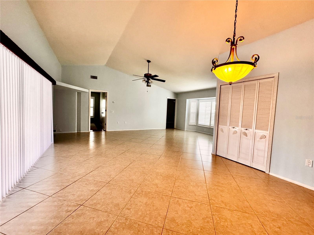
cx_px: 157
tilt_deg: -5.0
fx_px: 127
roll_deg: -3.0
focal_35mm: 14
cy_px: 118
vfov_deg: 85.7
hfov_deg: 102.1
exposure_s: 1/120
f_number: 2.2
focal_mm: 2.22
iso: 320
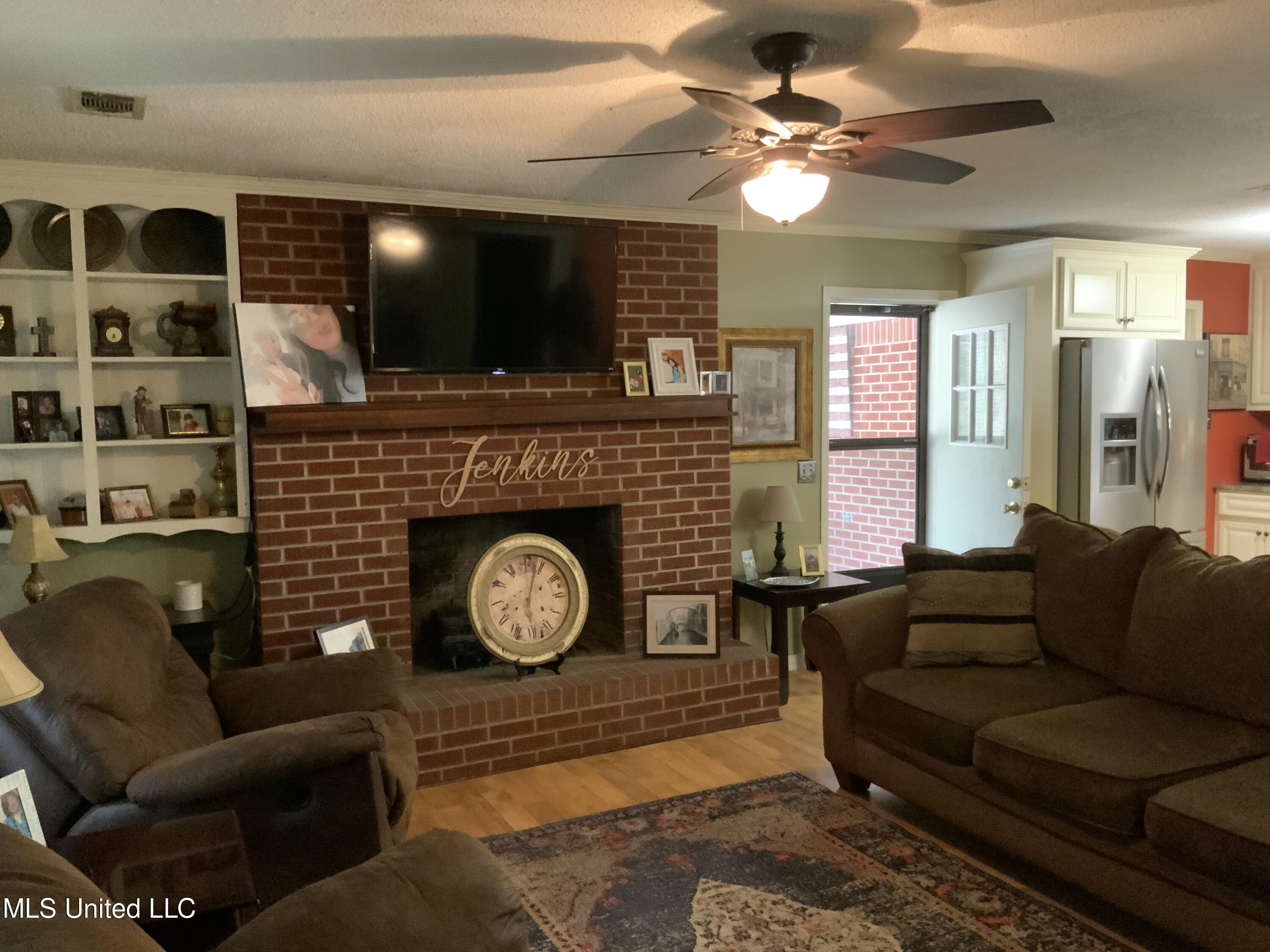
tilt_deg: -6.0
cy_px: 476
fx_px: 1064
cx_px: 635
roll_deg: +0.1
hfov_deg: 61.7
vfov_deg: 48.2
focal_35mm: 29
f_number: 1.8
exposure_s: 1/30
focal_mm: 3
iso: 500
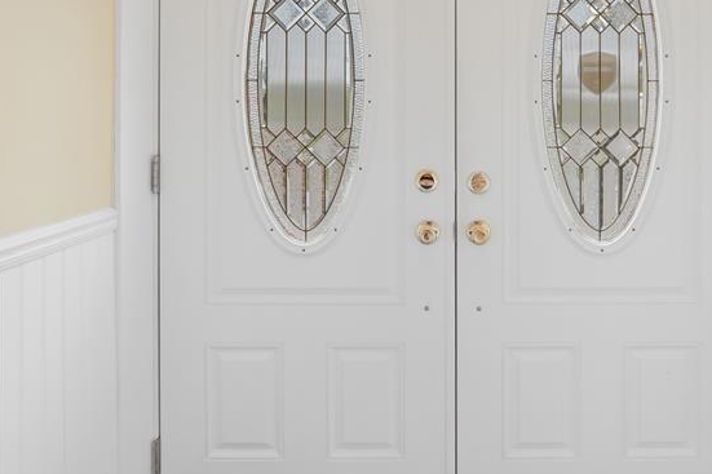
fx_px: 514
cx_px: 450
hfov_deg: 68.2
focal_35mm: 26
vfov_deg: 47.3
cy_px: 107
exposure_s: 1/60
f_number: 4
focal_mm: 14
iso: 400
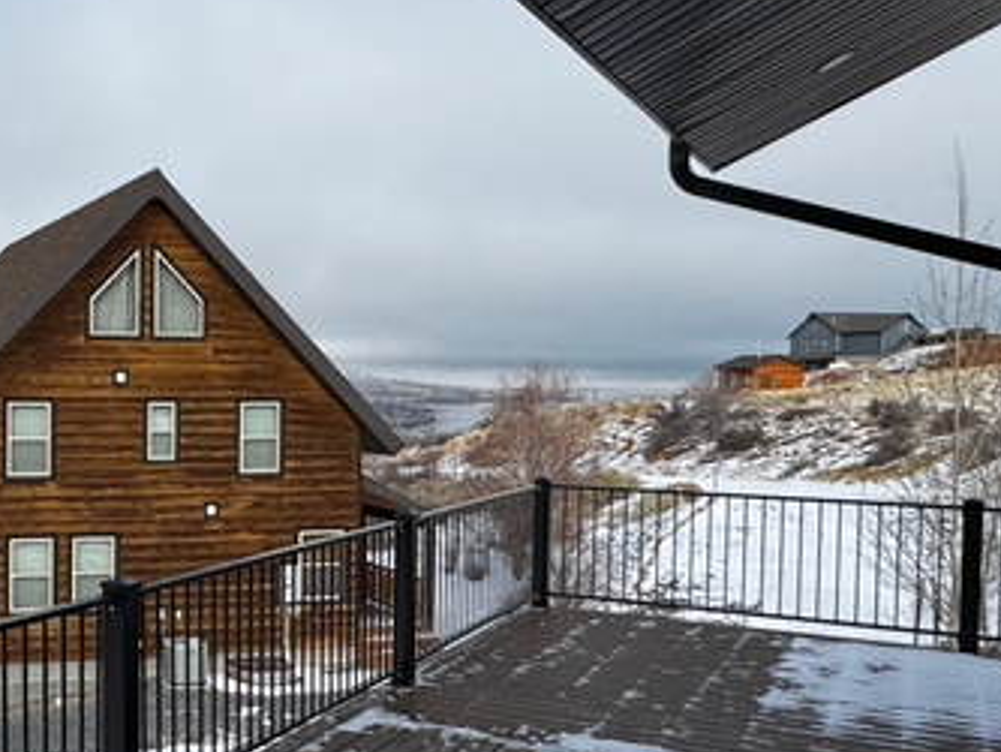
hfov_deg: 39.9
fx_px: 1244
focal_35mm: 43
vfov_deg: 33.5
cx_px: 60
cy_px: 436
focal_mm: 2.22
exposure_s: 1/2028
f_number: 2.2
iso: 50
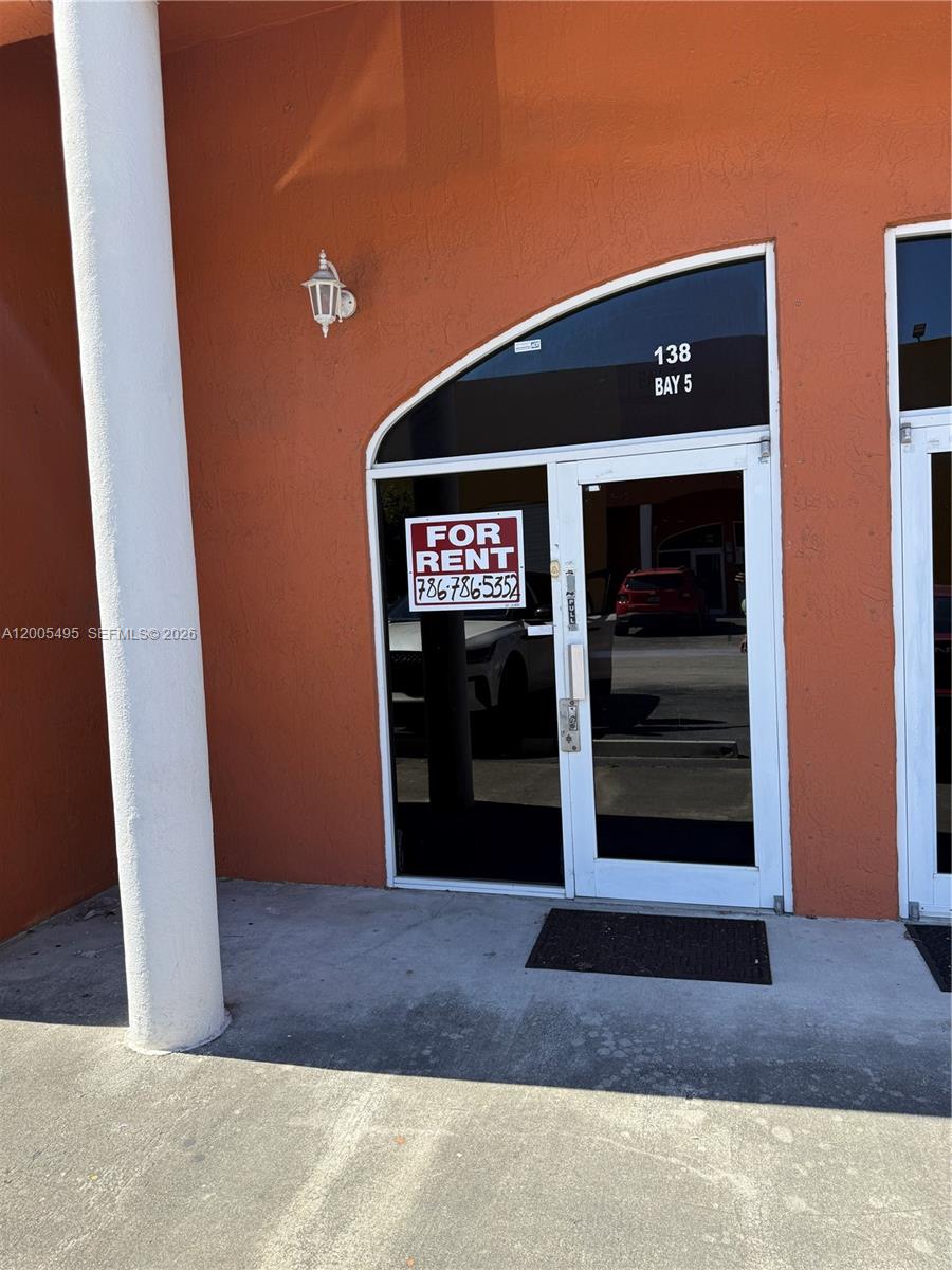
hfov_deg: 56.8
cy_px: 635
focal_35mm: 24
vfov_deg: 71.6
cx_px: 476
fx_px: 880
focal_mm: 6.76
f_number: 1.78
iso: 100
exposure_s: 1/1361
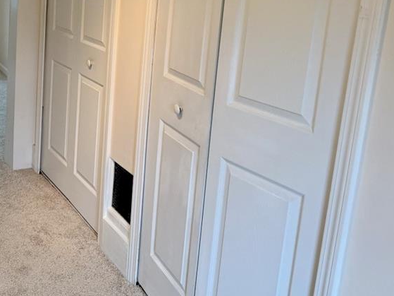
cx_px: 44
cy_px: 60
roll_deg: -2.4
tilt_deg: -11.2
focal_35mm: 44
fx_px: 501
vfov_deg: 32.0
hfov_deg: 40.0
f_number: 1.78
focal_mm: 6.76
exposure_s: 1/157
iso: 200
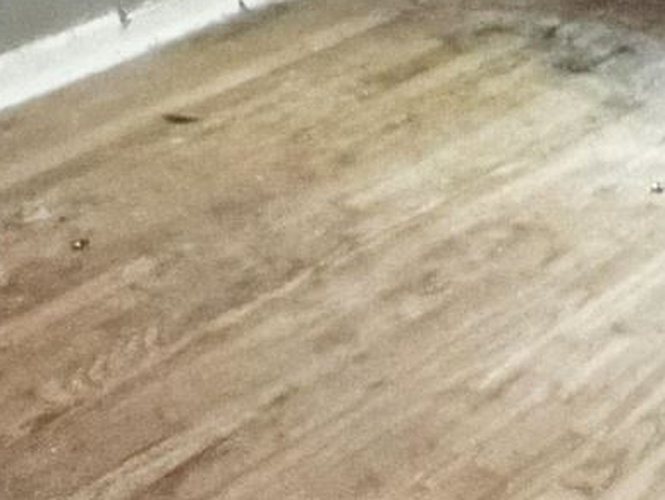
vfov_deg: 12.2
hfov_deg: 17.7
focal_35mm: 111
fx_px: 2134
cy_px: -402
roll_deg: +1.5
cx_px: 368
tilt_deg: -10.6
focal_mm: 2.22
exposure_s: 1/54
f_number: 2.2
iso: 1250
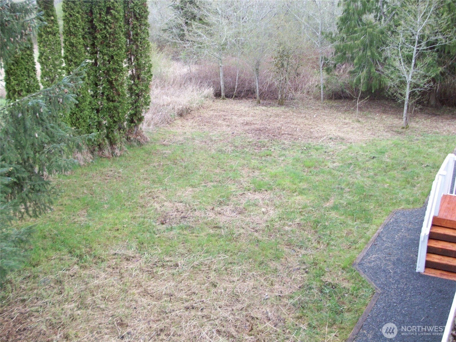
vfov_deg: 41.8
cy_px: 171
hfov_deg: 54.0
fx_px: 448
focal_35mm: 34
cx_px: 228
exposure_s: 1/61
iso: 64
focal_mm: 5.7
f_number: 2.8
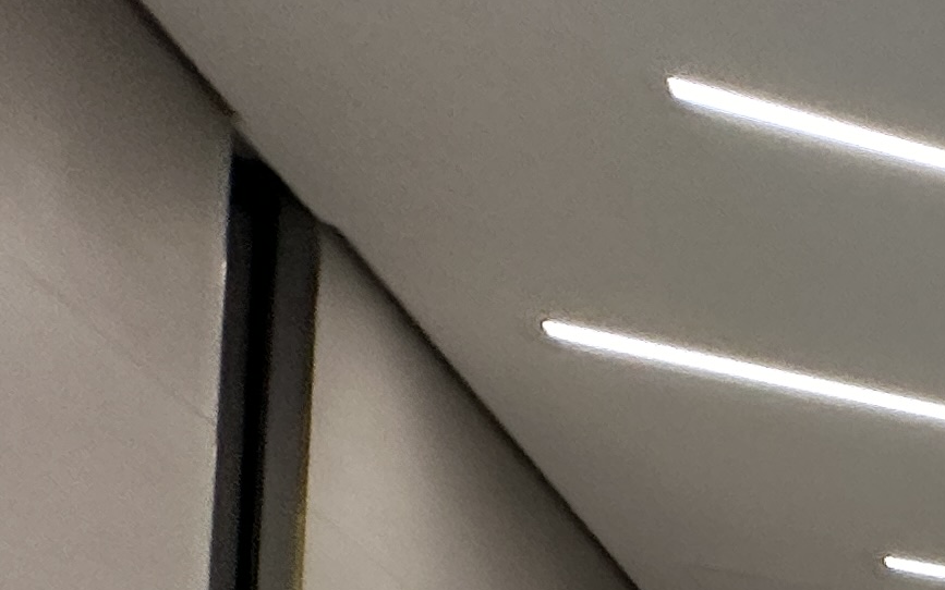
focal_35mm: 69
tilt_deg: +4.5
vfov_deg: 14.8
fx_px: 1777
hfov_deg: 16.5
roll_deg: -0.2
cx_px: 2128
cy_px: 1241
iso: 160
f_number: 2.2
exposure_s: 1/99
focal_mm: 2.22
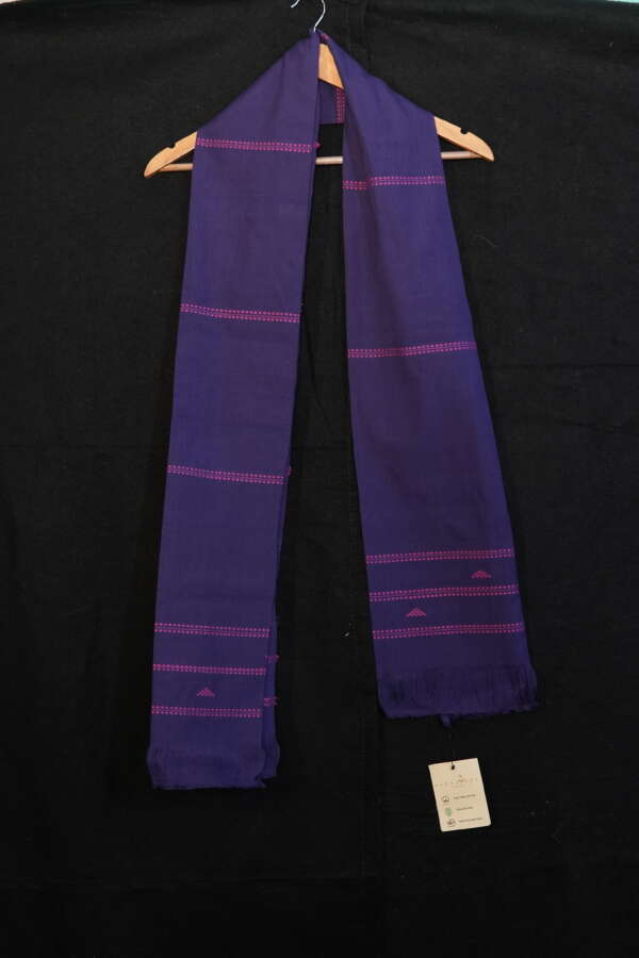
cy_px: 479
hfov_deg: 29.9
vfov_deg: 43.6
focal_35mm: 45
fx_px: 1198
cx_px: 320
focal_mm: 30
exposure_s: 1/200
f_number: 2.8
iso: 2000
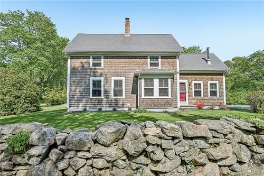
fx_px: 147
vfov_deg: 61.9
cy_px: 88
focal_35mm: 20
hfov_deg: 84.0
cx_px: 132
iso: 400
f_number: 8
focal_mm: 20
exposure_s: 1/1000
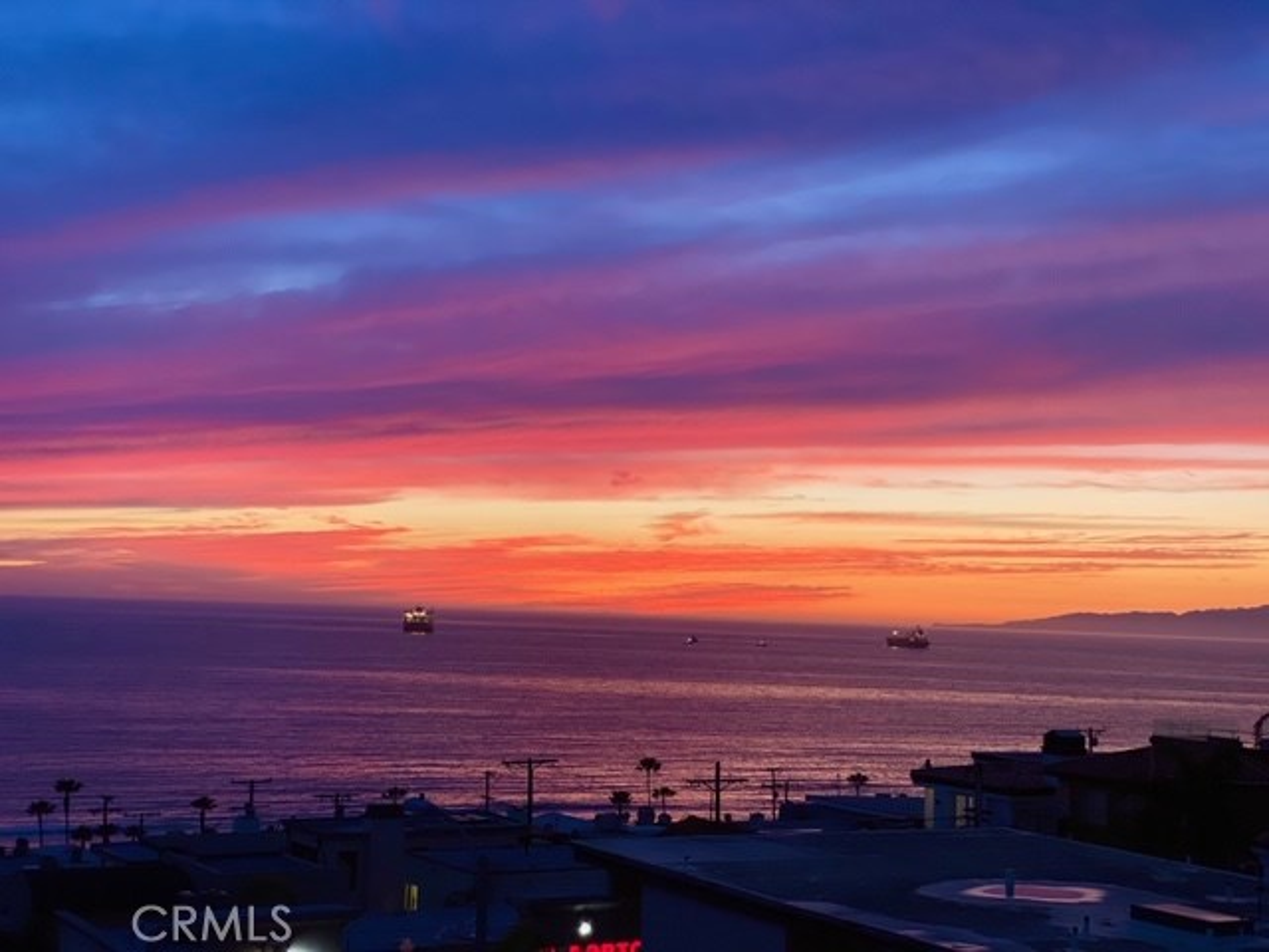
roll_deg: -1.7
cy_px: 476
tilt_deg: +4.8
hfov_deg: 36.8
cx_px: 634
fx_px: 1906
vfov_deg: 28.0
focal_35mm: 52
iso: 100
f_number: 2
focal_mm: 6
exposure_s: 1/122
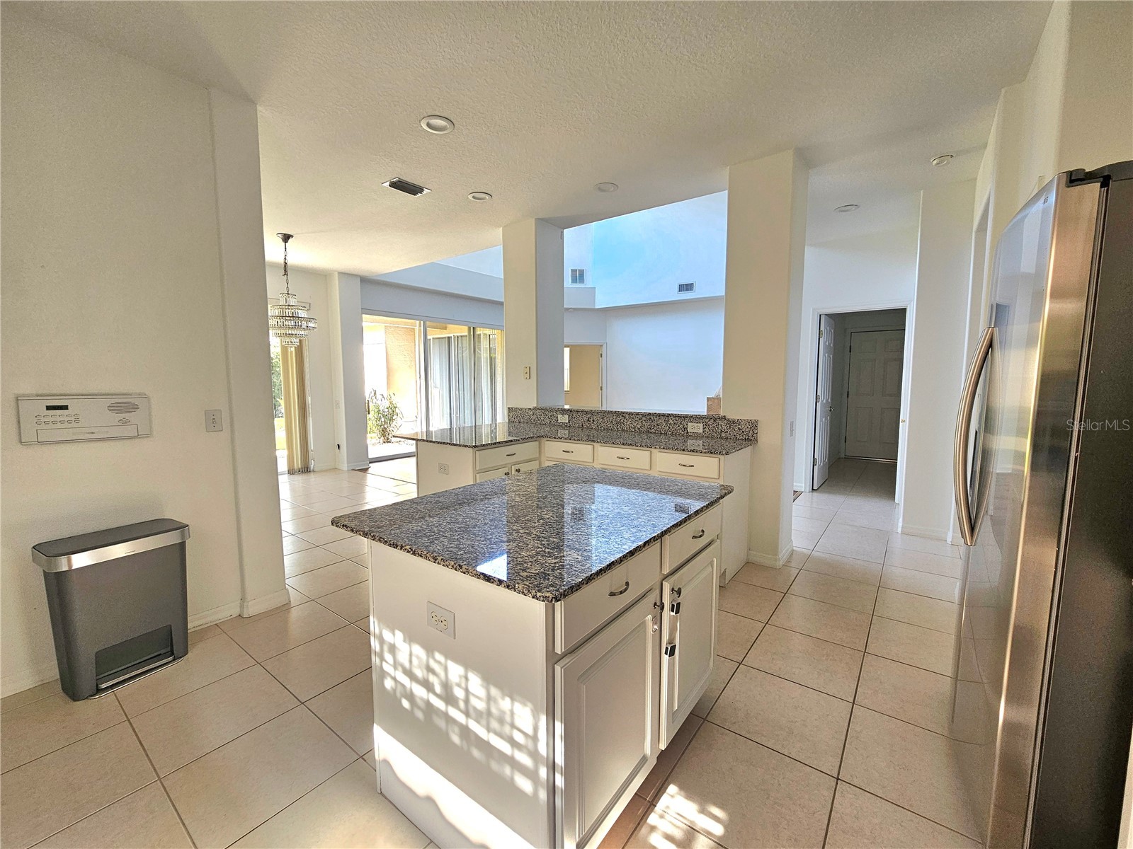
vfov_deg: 89.9
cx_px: 566
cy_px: 424
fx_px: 425
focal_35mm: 13
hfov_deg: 106.2
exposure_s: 1/77.5
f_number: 2.2
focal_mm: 2.2
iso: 64
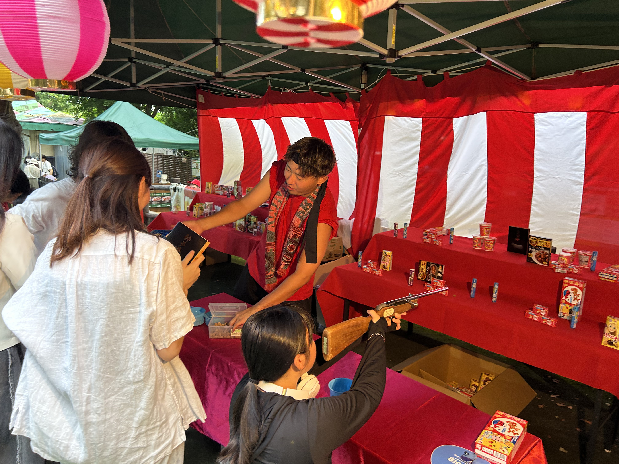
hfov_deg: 67.3
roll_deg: -3.1
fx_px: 465
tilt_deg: -9.0
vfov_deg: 53.1
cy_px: 232
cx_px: 310
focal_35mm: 26
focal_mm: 5.7
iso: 100
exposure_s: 1/100
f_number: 1.5
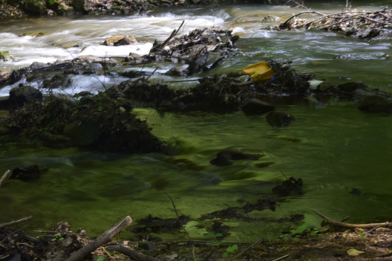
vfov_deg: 12.4
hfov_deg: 18.3
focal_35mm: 110
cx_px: 47
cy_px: 42
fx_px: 1198
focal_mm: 40
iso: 100
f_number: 29
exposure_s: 1/5
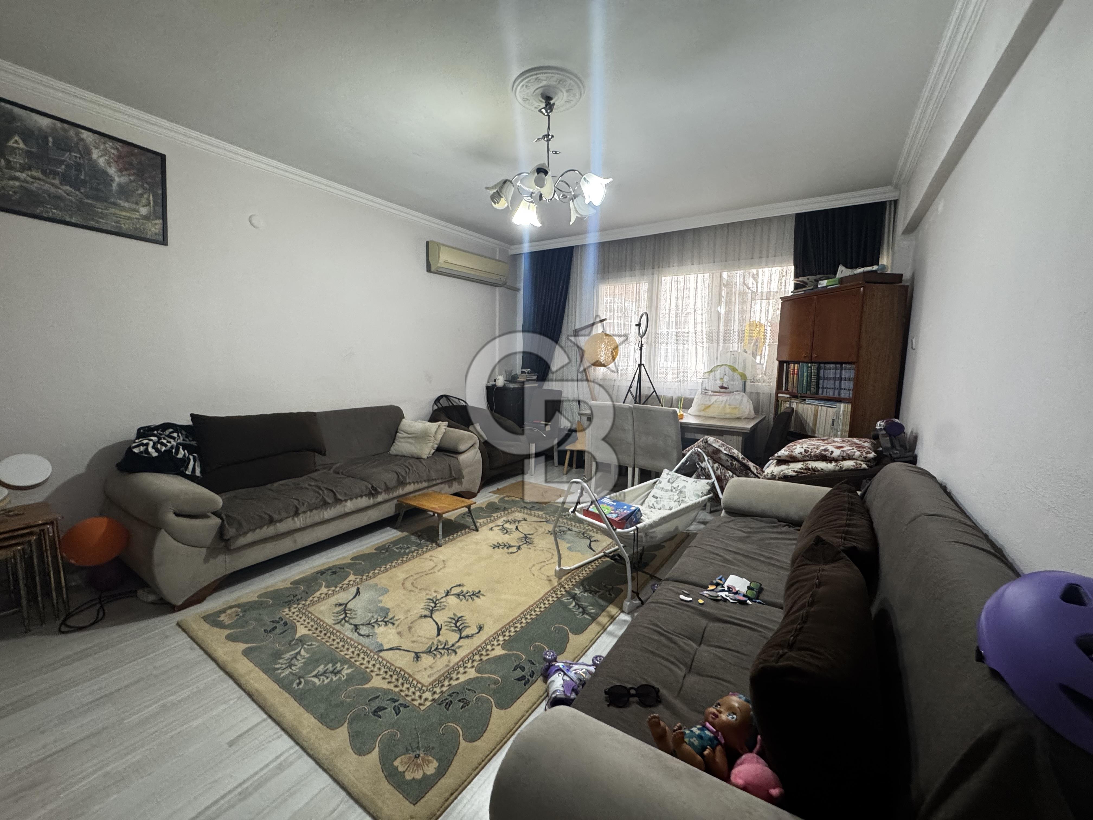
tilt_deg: -4.8
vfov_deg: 85.7
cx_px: 546
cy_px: 410
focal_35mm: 14
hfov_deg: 102.1
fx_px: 442
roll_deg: -2.2
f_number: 2.2
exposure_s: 1/50
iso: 400
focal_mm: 2.22
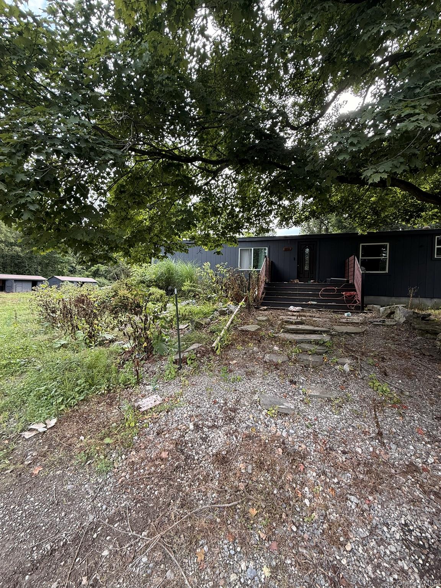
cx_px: 220
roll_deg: -2.7
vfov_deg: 102.1
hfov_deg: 85.7
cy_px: 294
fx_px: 238
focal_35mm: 14
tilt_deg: -1.3
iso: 64
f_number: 2.2
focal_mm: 2.22
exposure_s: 1/108
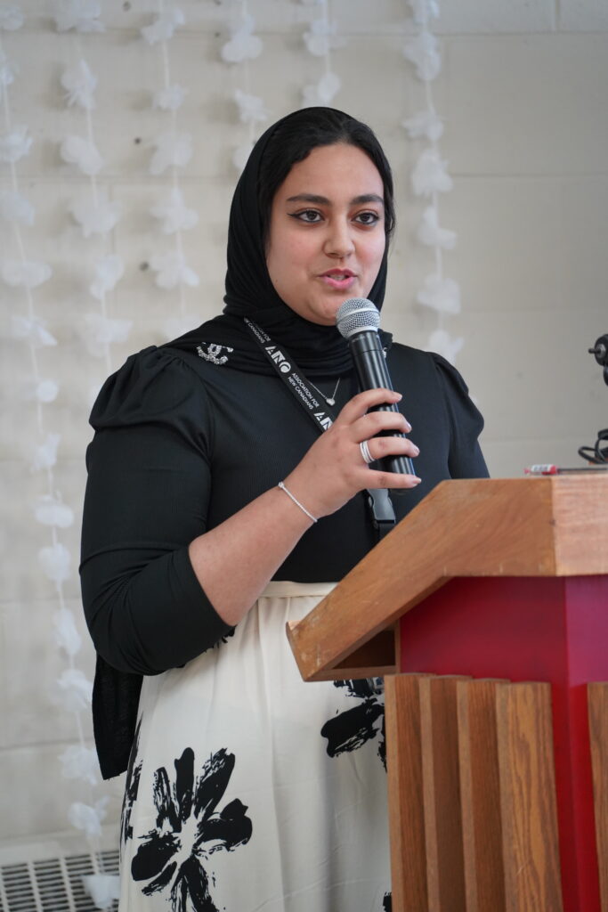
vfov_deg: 10.9
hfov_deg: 7.3
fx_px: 4786
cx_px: 304
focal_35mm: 189
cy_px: 456
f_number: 5.6
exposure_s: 1/200
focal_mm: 189
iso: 3200
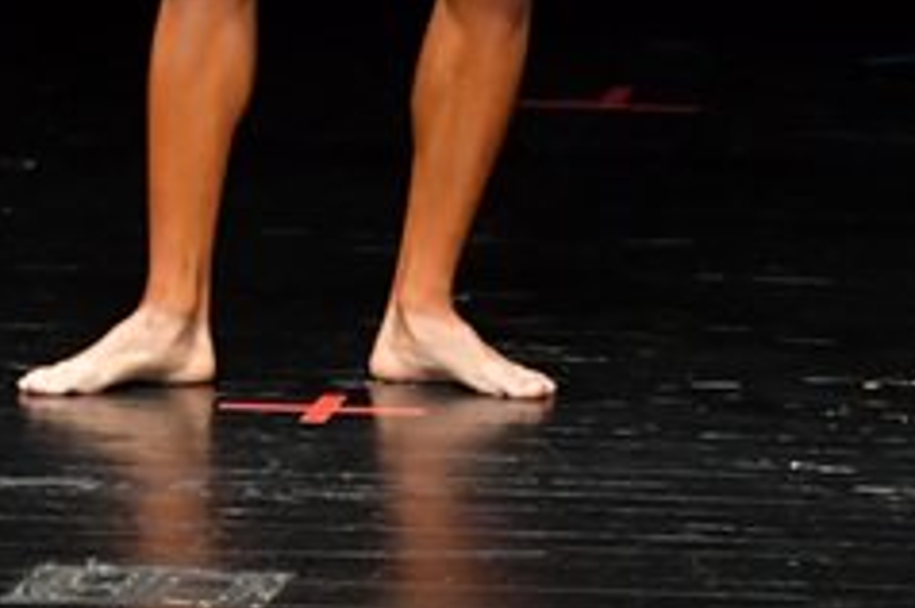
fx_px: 22336
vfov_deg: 1.6
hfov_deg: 2.3
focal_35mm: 880
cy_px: -369
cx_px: 336
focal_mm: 180
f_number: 5.6
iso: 4000
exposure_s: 1/400
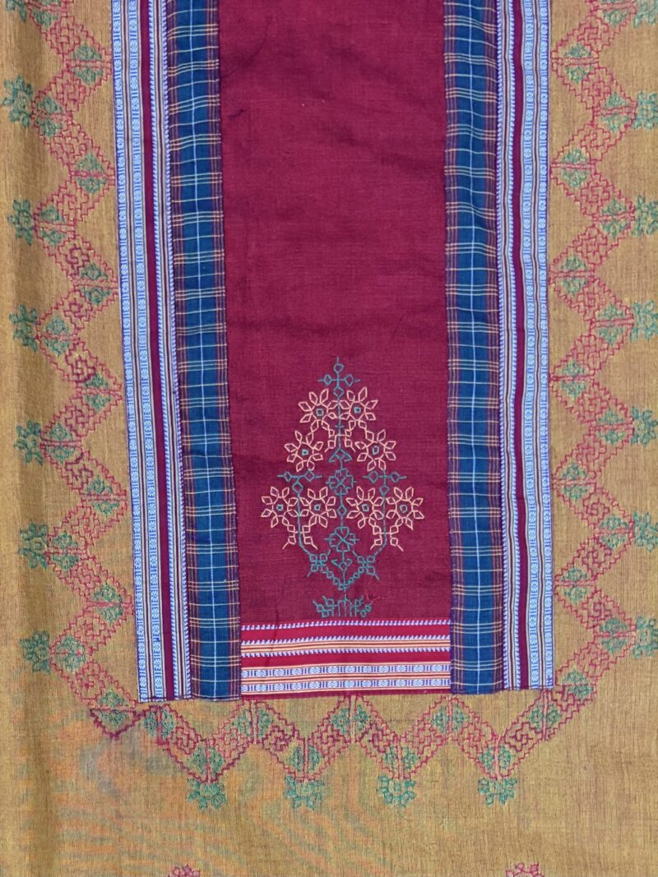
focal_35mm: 26
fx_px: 659
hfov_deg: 53.1
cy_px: 438
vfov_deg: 67.3
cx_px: 329
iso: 500
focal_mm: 5.96
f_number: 1.6
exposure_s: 1/33
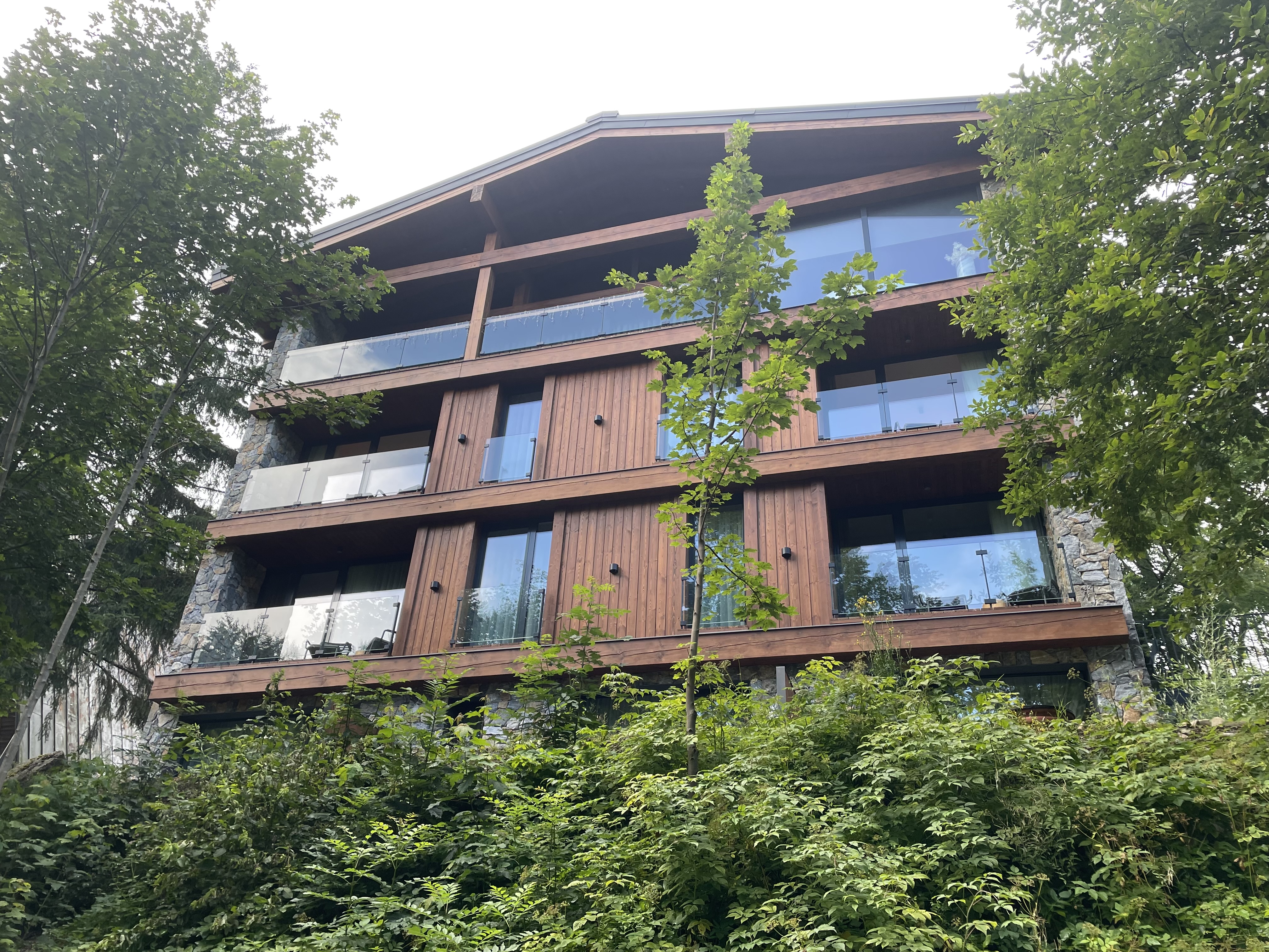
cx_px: 634
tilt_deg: +35.6
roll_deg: -3.2
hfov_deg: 67.3
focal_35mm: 26
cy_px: 476
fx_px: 953
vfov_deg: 53.1
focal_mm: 4.2
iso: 40
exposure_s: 1/121
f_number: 1.6
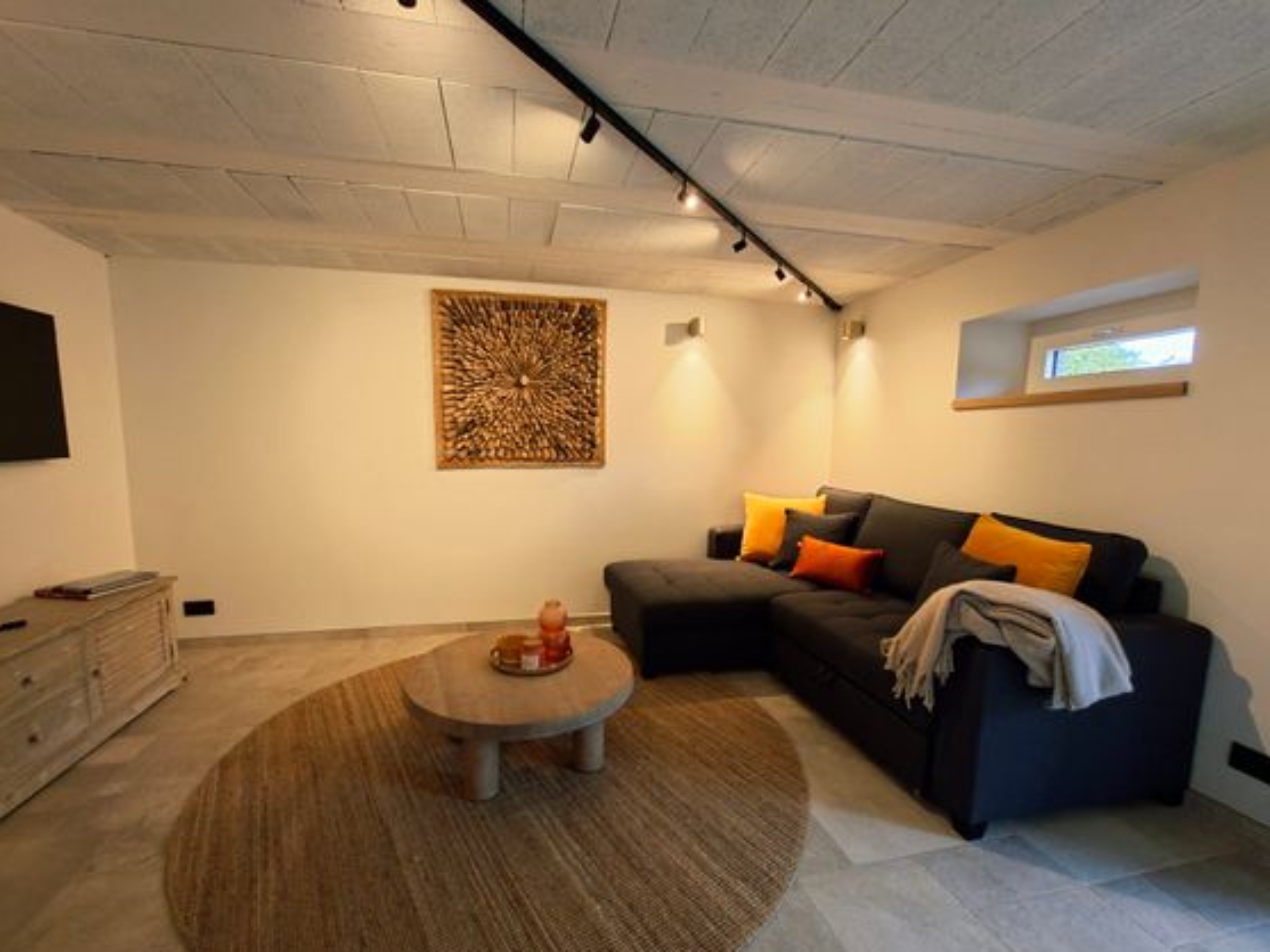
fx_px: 514
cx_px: 606
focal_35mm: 14
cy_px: 510
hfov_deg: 102.0
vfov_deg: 85.6
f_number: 2.2
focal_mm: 1.74
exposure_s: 1/40
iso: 100
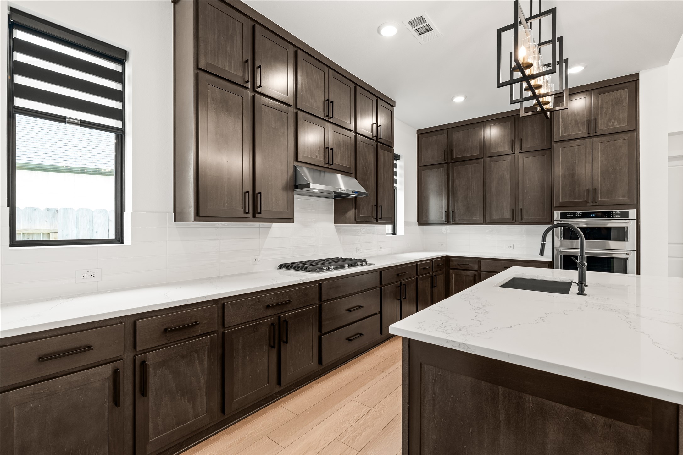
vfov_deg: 73.7
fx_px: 304
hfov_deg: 96.7
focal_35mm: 16
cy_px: 228
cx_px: 342
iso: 200
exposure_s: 1.3
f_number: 9
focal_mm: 16
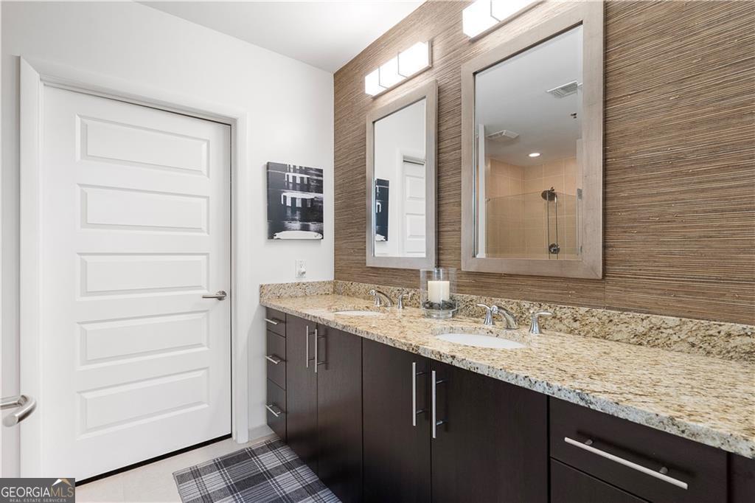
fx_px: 335
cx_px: 378
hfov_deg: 96.8
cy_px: 252
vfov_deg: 73.7
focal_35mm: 16
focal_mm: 16
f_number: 8
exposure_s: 1/6
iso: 640
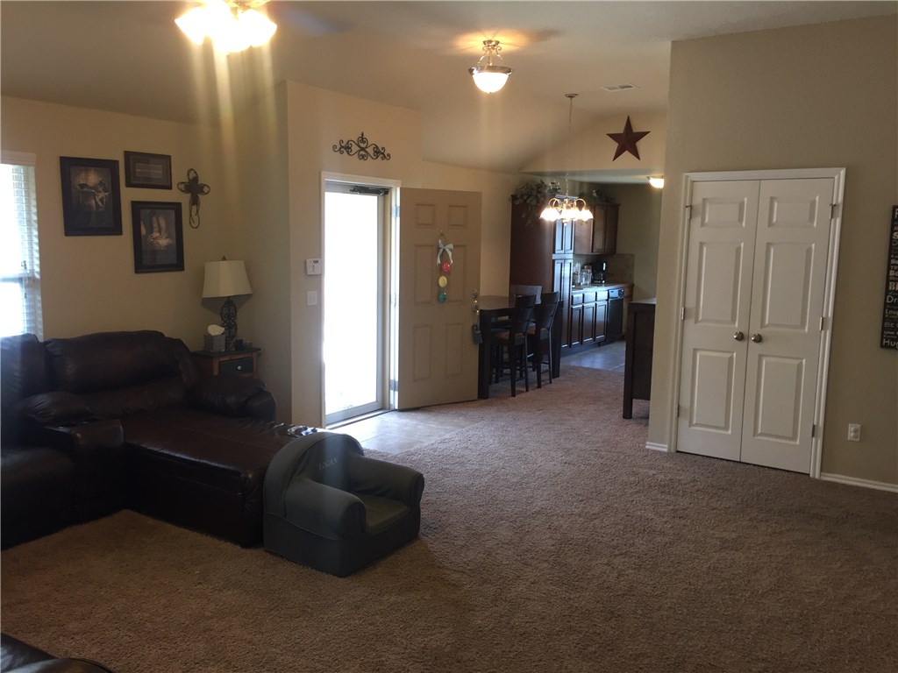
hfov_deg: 61.7
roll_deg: -1.8
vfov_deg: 48.2
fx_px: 752
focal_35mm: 29
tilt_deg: -8.3
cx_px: 449
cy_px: 336
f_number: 2.2
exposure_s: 1/30
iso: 80
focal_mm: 4.15
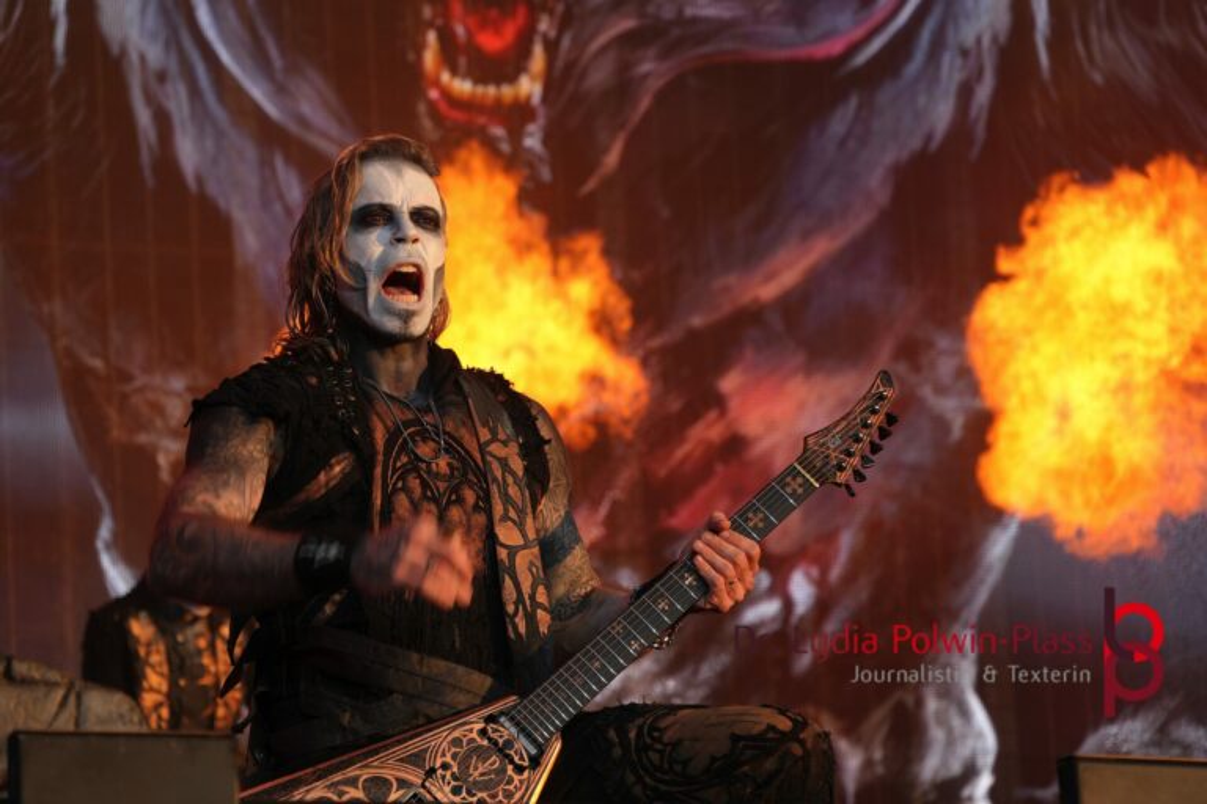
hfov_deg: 11.3
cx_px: 604
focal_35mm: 182
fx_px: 6085
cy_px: 402
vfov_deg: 7.6
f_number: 5.6
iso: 200
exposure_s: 1/200
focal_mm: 121
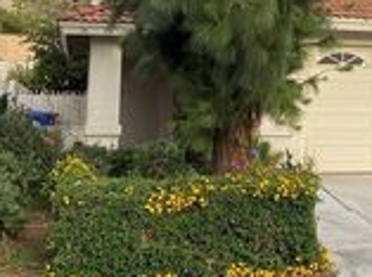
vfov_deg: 17.4
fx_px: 890
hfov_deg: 22.7
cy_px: 22
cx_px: 367
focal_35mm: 83
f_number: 1.8
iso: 32
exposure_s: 1/1395
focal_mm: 4.25
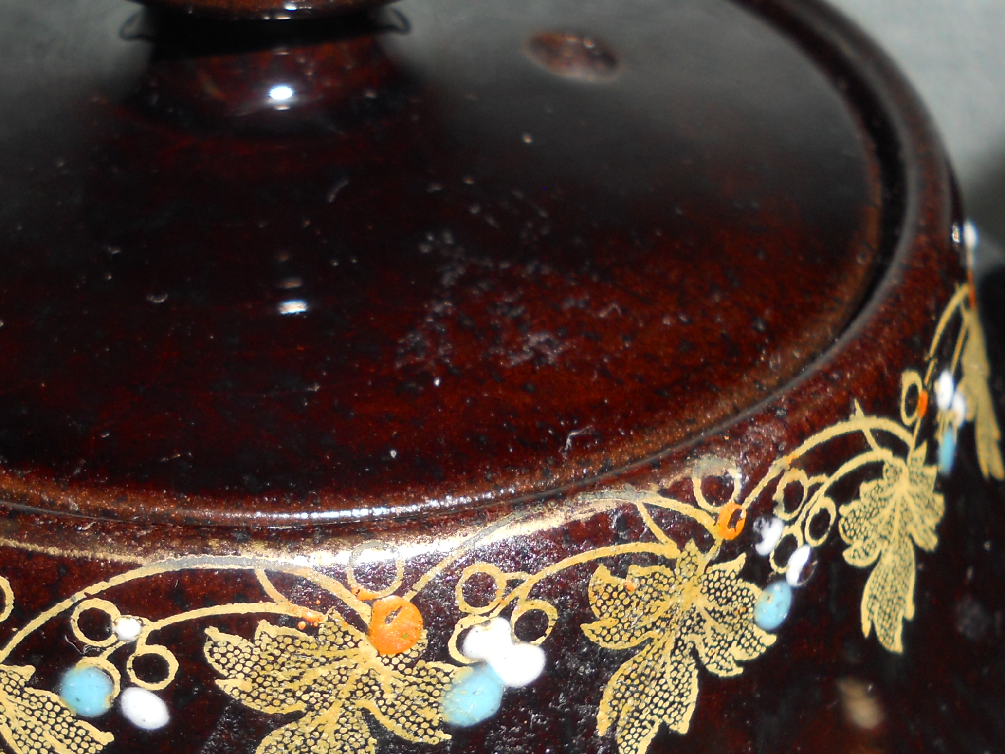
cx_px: 283
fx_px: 1800
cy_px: 471
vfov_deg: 23.6
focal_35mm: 62
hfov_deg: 30.8
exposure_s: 1/25
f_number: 8.8
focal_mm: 5.8
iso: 80
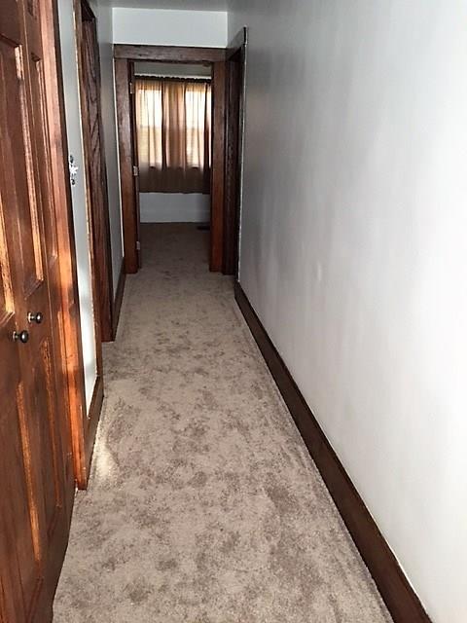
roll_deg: -1.1
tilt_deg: -18.0
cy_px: 312
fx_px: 522
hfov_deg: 48.2
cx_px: 234
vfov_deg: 61.7
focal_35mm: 29
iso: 160
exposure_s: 1/30
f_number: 2.2
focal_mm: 4.15
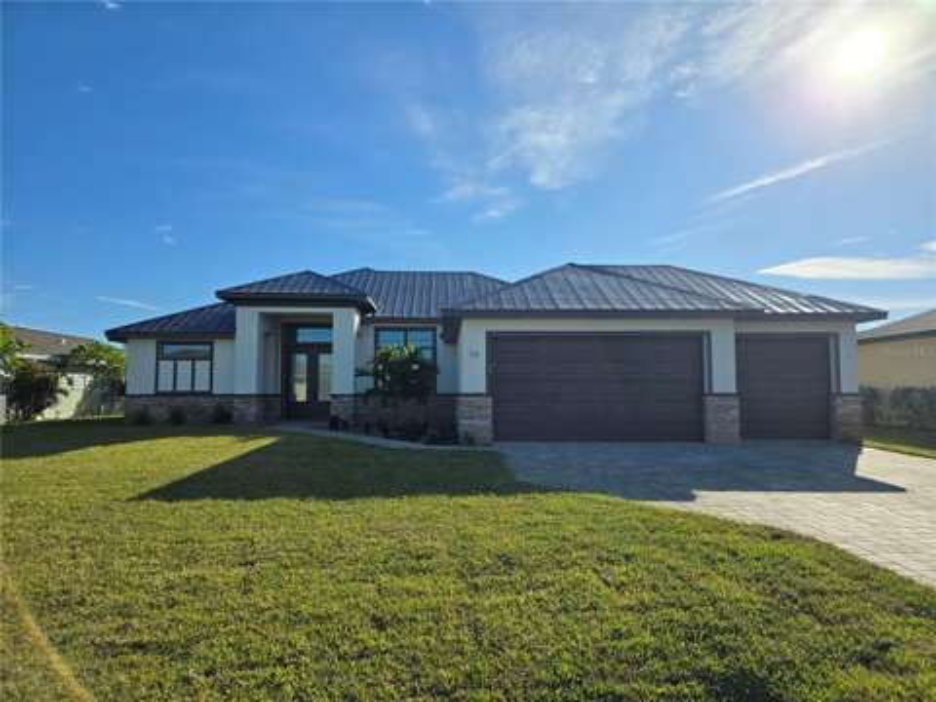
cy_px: 351
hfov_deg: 73.9
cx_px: 468
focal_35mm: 23
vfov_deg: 58.9
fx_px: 622
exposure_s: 1/1951
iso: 12
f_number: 1.7
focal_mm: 6.3
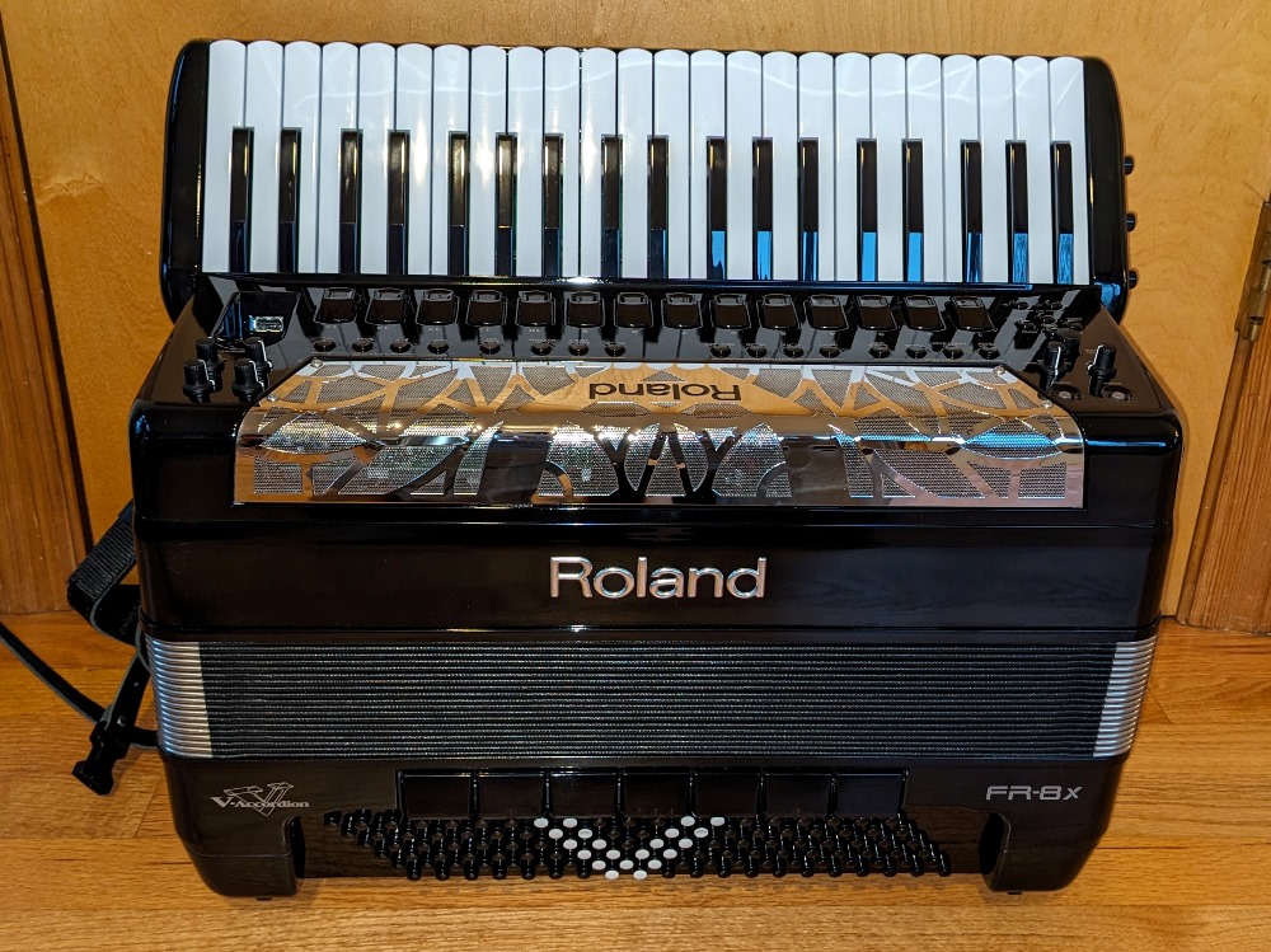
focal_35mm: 27
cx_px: 636
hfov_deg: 65.3
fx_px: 991
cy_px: 476
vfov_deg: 51.3
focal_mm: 4.38
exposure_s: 1/60
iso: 338
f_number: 1.73
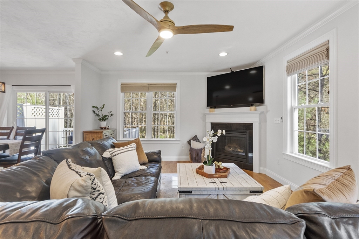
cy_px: 120
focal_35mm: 15
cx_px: 180
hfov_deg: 100.4
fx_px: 150
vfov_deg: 77.3
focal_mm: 10
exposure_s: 1/8
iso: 800
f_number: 6.3
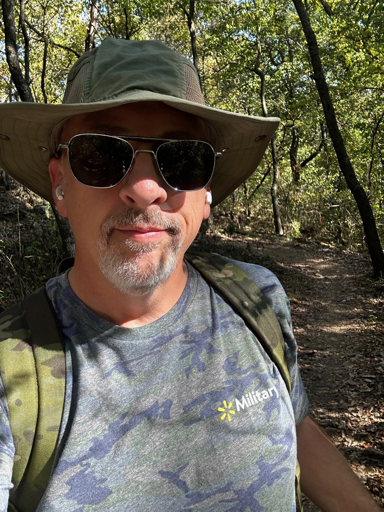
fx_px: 444
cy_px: 256
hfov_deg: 46.8
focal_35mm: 30
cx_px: 192
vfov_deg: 60.0
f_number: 1.9
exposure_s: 1/121
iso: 40
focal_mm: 2.69
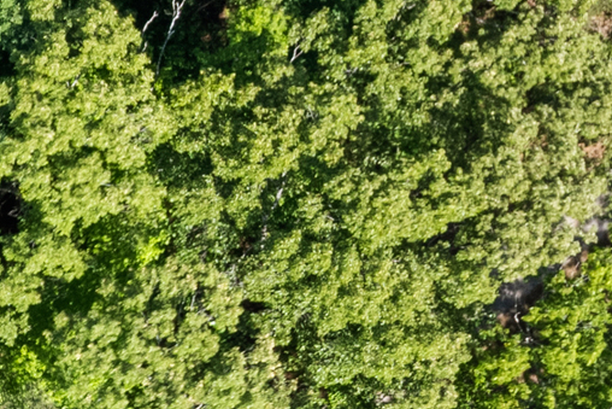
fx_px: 2262
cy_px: 955
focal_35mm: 133
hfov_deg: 13.1
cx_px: -647
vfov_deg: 9.3
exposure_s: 1/125
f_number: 2.8
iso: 100
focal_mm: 8.38
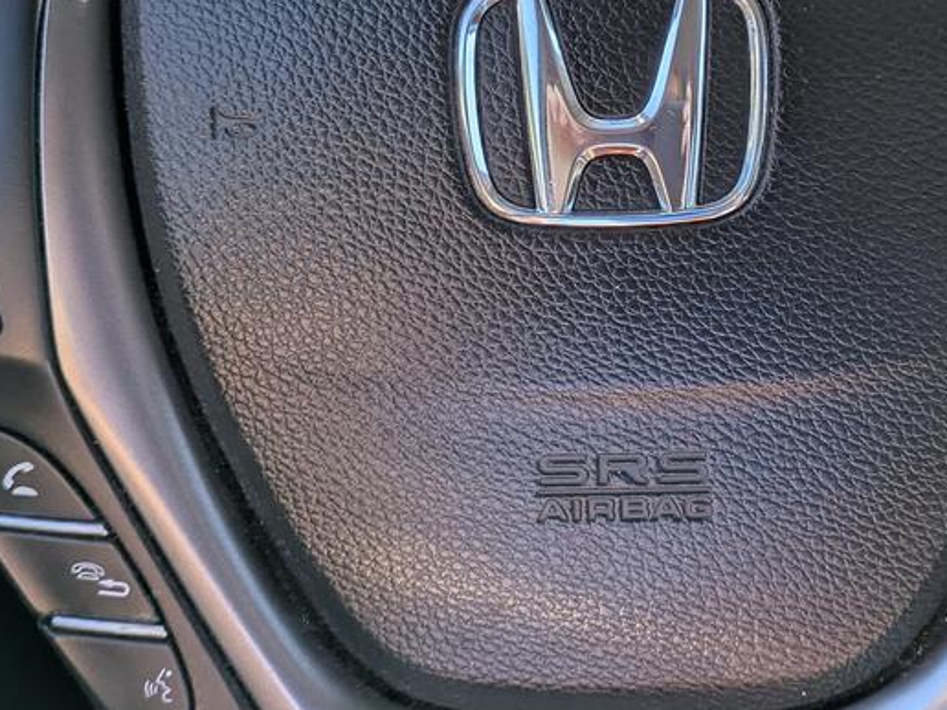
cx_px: 634
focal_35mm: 62
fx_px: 1696
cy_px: 110
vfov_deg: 23.2
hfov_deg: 31.0
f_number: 1.89
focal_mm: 5.43
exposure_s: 1/268
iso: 62
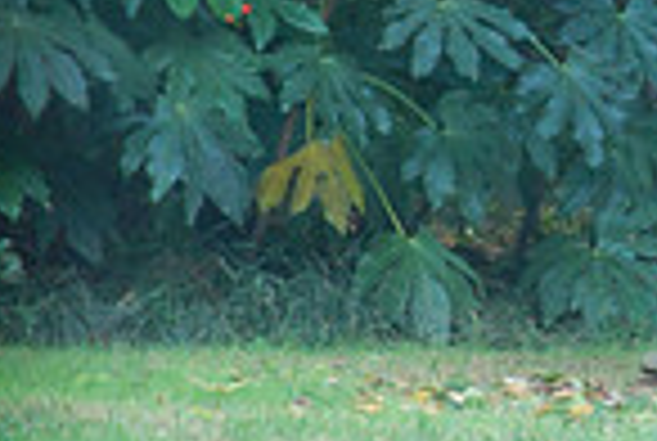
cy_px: 72
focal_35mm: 1192
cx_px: 878
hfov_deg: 1.7
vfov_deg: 1.2
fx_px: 21798
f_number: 5.6
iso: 320
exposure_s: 1/40
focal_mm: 200
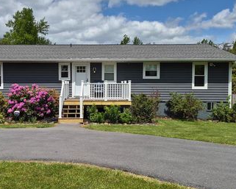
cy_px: 89
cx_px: 92
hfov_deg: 51.1
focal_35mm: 35
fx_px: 245
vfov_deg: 42.2
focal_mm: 5.4
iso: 64
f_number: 1.8
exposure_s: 1/7696
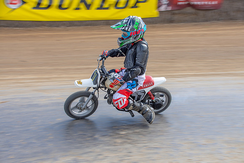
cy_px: 82
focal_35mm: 72
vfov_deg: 18.9
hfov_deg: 28.1
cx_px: 122
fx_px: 488
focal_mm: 48
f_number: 7.1
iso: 100
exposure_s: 1/160
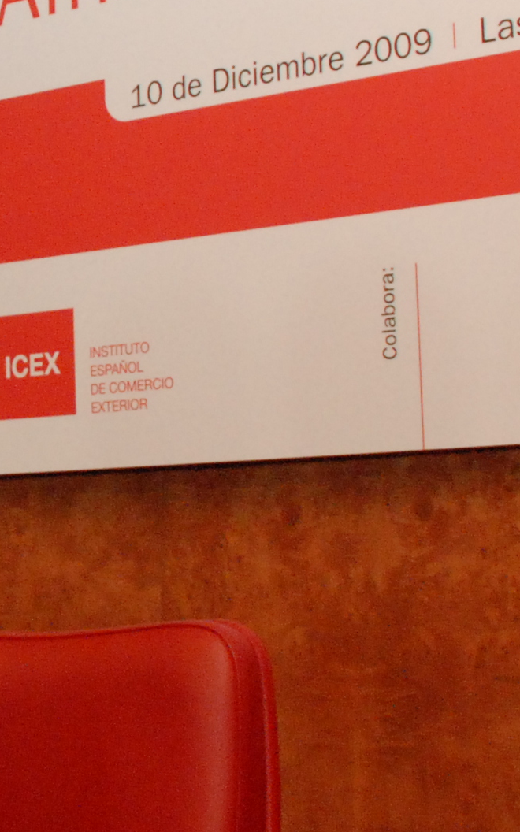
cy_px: 272
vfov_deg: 20.5
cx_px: -401
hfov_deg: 12.0
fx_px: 2290
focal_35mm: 101
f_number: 8
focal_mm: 18
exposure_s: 1/60
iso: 1250
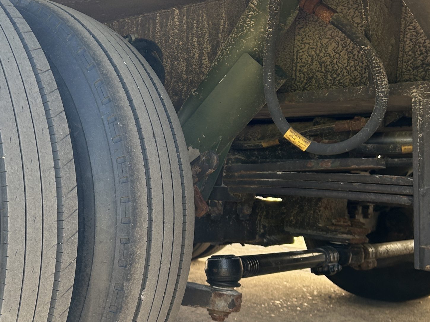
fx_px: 571
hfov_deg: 39.9
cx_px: 100
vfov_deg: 30.9
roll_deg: -4.5
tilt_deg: -6.1
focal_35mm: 46
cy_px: 245
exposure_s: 1/171
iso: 50
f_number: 1.5
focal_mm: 5.7
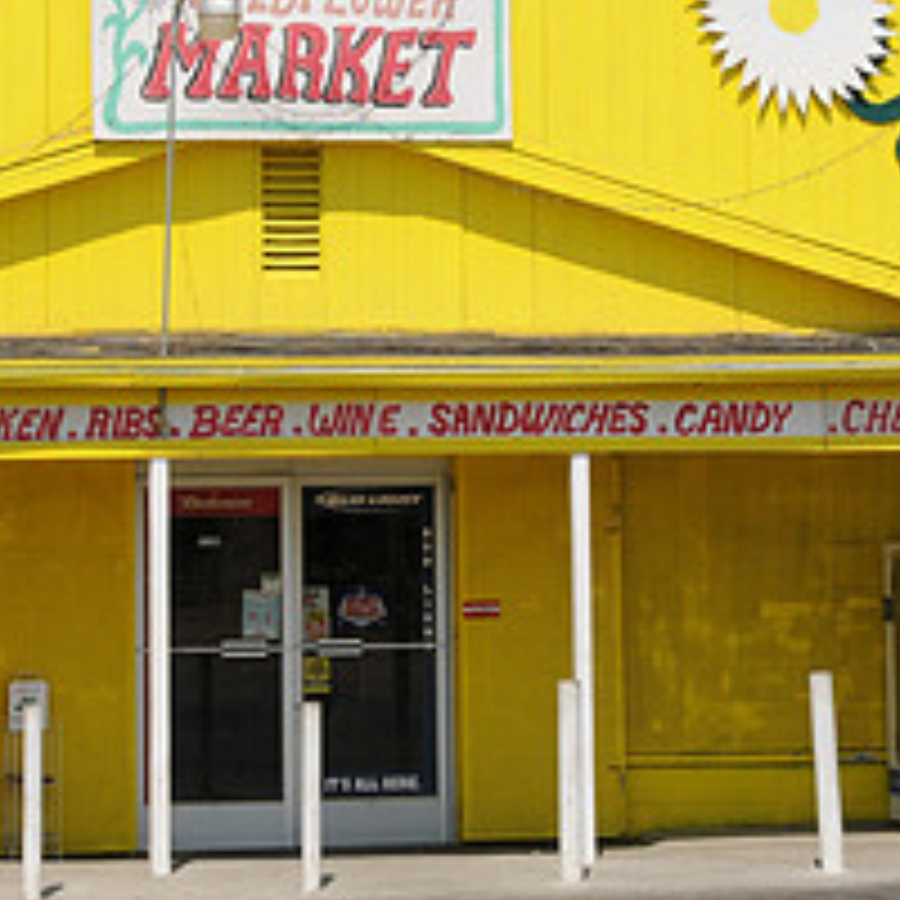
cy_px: 164
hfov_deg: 11.8
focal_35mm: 148
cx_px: 360
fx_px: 4353
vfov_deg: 11.8
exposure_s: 1/500
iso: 200
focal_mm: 40
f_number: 11
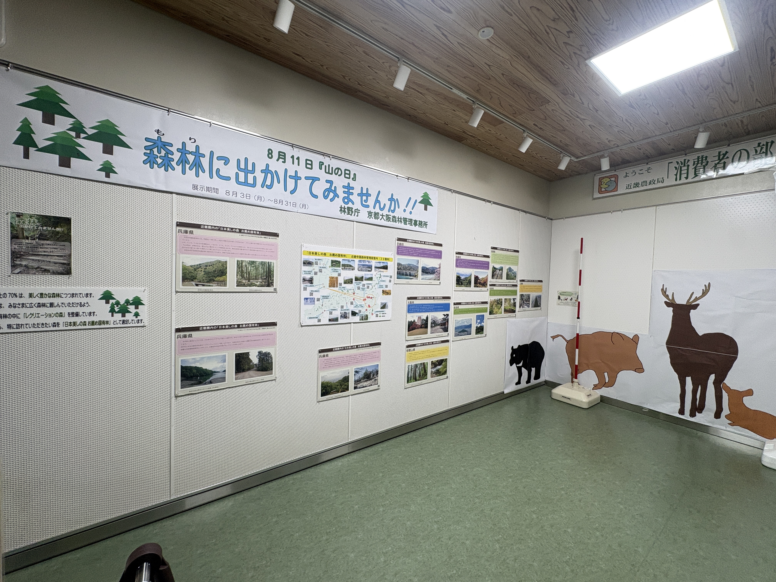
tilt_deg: -1.7
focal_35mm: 14
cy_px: 291
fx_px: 314
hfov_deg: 102.1
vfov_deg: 85.7
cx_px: 388
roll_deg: -0.8
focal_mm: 2.22
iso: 125
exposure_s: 1/120
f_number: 2.2
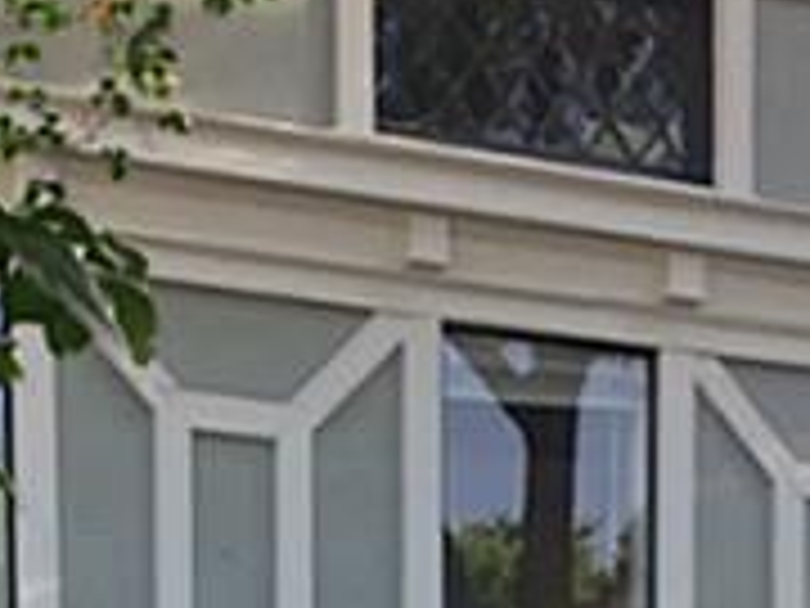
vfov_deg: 10.1
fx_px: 2902
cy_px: 1549
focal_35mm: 124
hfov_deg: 15.9
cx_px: 400
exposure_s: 1/120
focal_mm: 4.15
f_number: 2.2
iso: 40
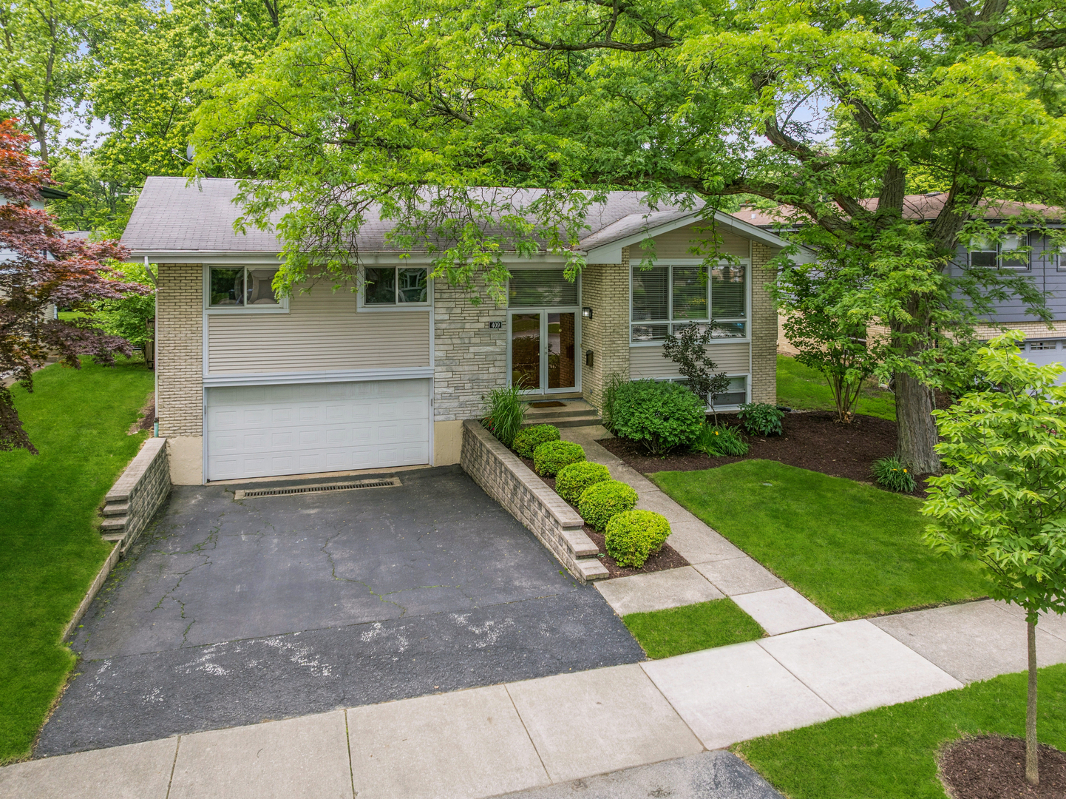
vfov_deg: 56.8
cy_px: 400
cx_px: 533
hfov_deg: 71.6
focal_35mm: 24
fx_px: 739
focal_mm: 12.3
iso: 120
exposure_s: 1/100
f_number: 2.8
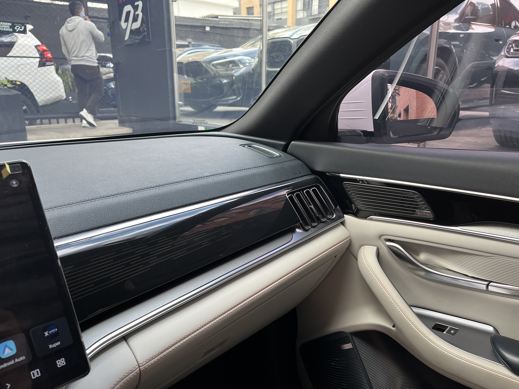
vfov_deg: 53.1
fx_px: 390
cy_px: 194
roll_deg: +0.1
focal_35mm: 26
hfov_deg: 67.3
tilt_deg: -14.9
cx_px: 260
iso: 125
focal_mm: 5.1
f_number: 1.6
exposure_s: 1/113
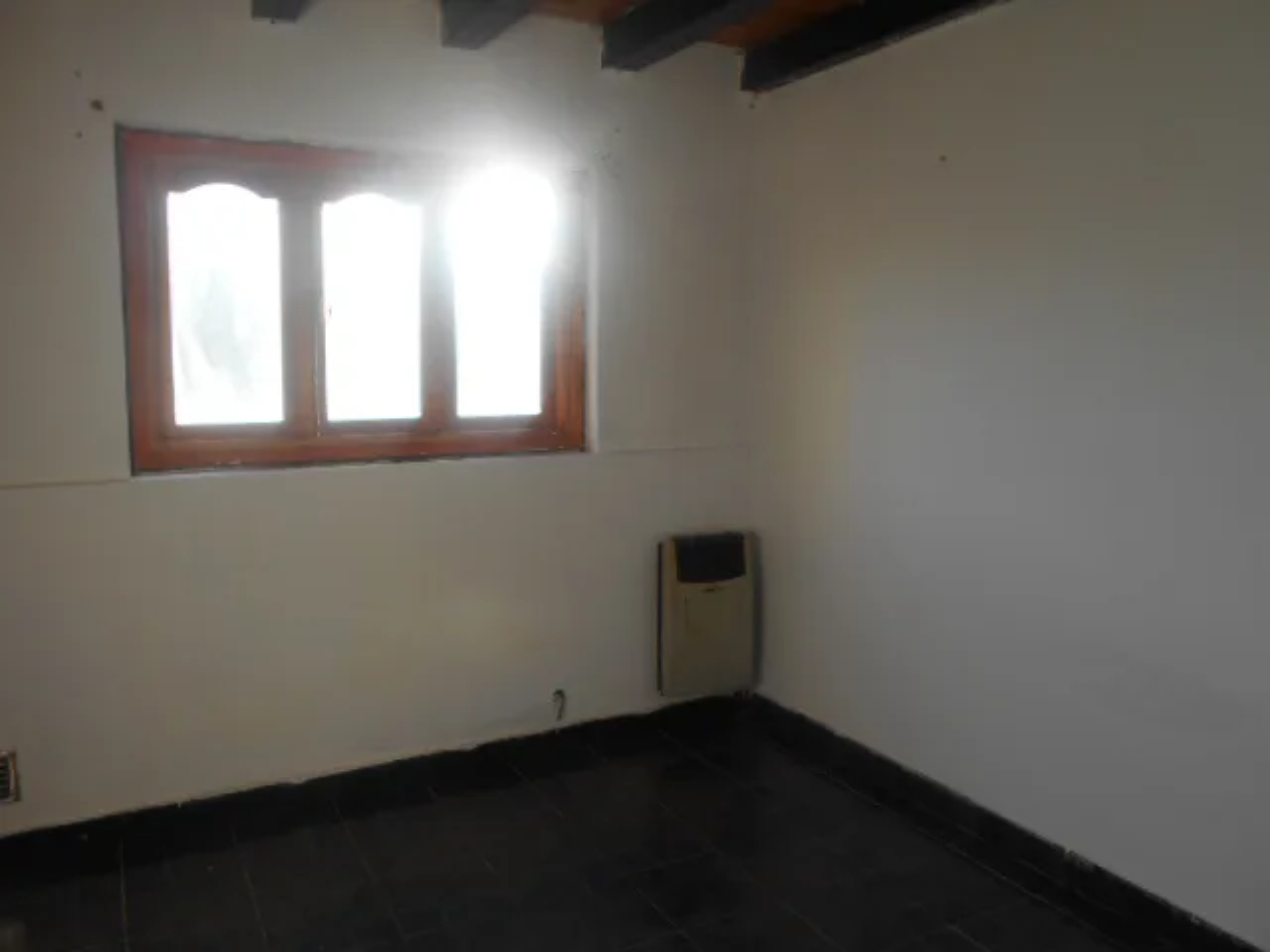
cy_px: 476
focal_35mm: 26
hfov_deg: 67.3
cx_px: 635
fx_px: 954
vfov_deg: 53.1
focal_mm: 4.6
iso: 80
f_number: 3.2
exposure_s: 1/80
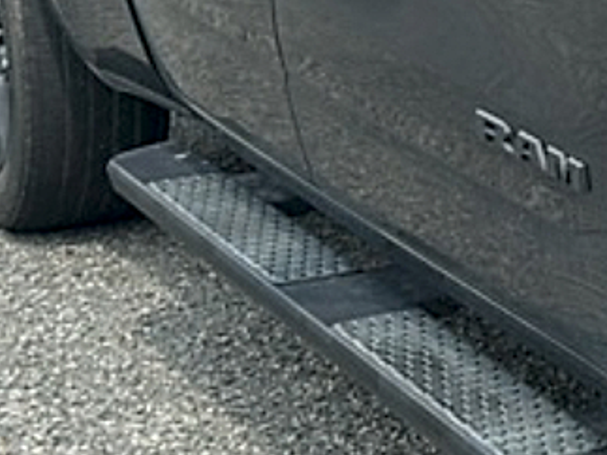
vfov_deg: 11.9
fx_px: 2174
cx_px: 1252
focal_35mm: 124
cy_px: 160
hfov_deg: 13.4
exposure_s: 1/1645
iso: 80
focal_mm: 6.86
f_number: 1.78
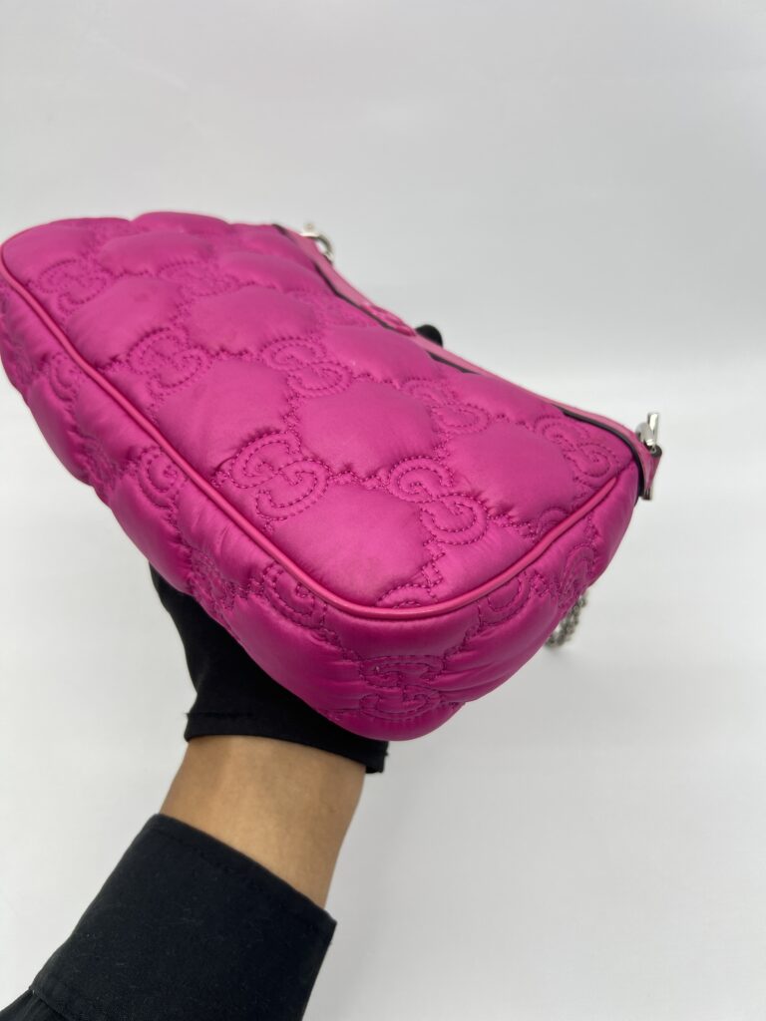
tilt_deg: -46.2
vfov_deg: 67.3
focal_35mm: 26
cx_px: 383
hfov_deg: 53.1
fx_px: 767
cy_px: 510
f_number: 1.5
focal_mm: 5.7
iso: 32
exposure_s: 1/131
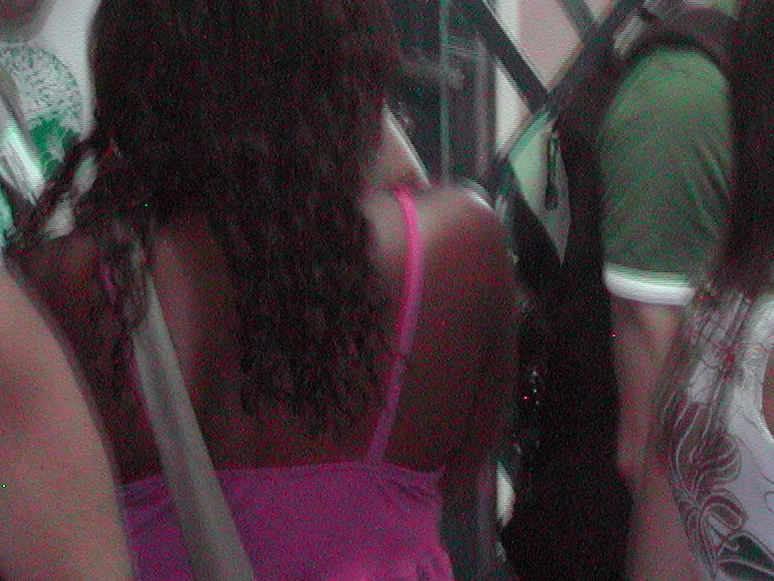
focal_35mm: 302
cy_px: 309
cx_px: 804
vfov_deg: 4.9
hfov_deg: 6.5
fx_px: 6754
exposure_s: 1/60.1
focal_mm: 24
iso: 400
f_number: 4.9
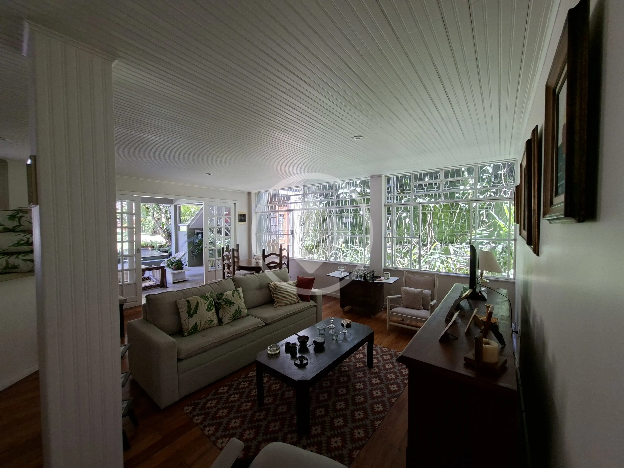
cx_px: 312
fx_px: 234
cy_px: 234
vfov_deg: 89.9
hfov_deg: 106.2
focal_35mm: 13
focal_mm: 1.74
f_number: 2.2
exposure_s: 1/40
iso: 64
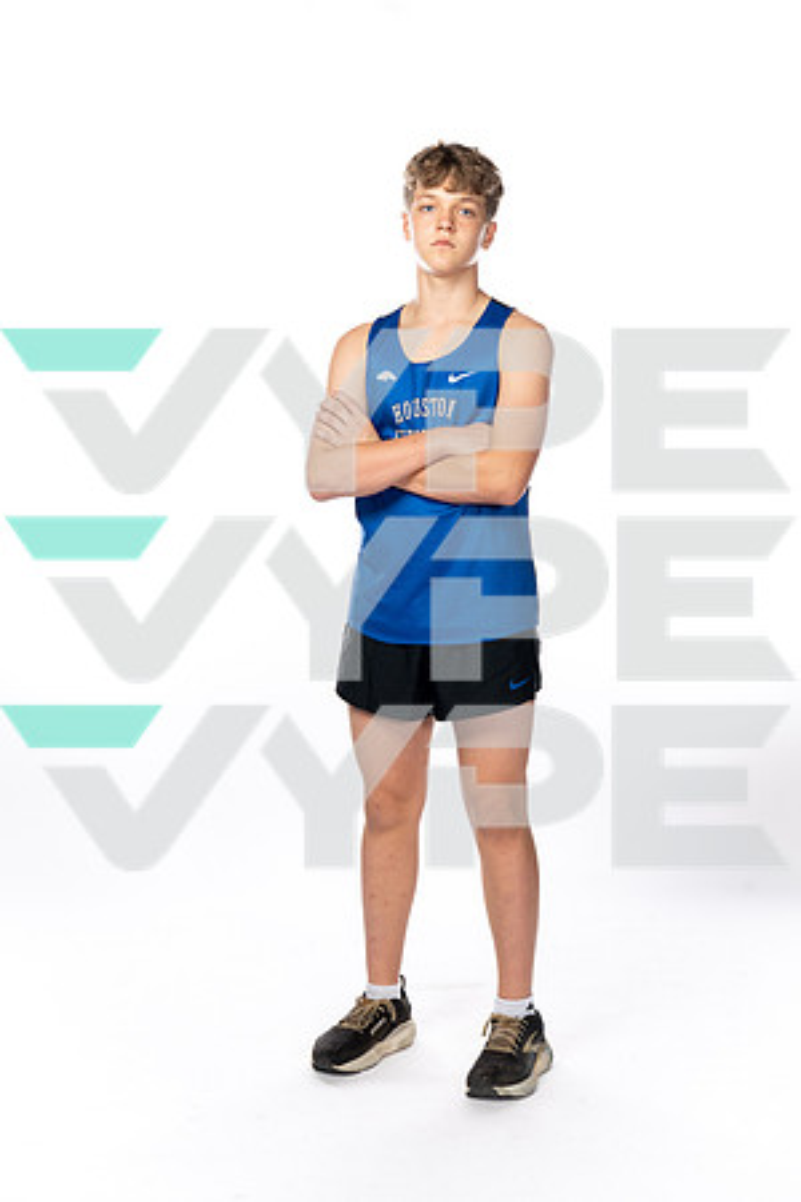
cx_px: 400
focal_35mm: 51
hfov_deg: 26.5
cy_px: 601
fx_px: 1702
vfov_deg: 38.9
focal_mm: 51
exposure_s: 1/250
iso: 640
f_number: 8
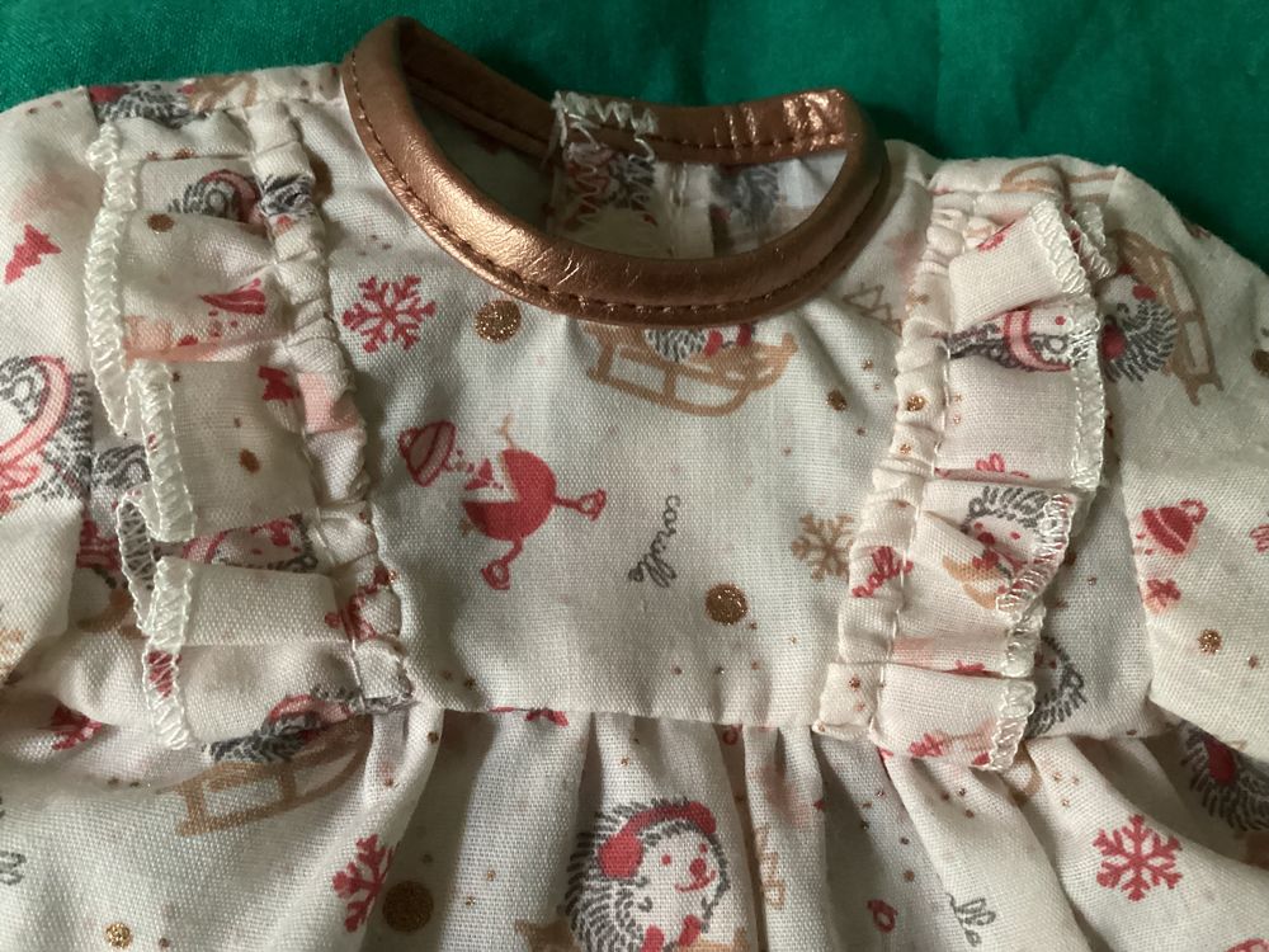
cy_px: 476
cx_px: 634
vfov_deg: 45.4
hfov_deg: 58.4
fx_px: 1136
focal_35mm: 31
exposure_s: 1/24
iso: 640
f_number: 2.4
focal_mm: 3.3
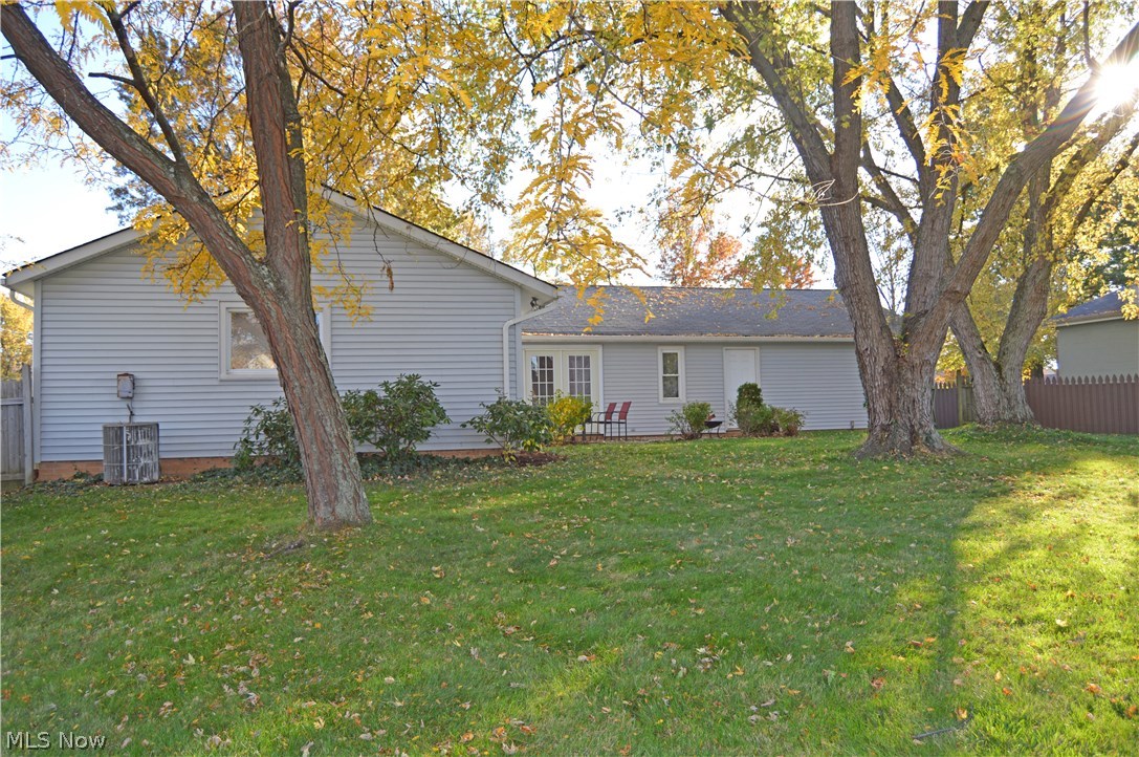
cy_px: 378
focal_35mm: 27
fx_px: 853
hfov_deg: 67.4
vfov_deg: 47.8
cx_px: 570
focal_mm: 18
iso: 100
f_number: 4.5
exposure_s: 1/160
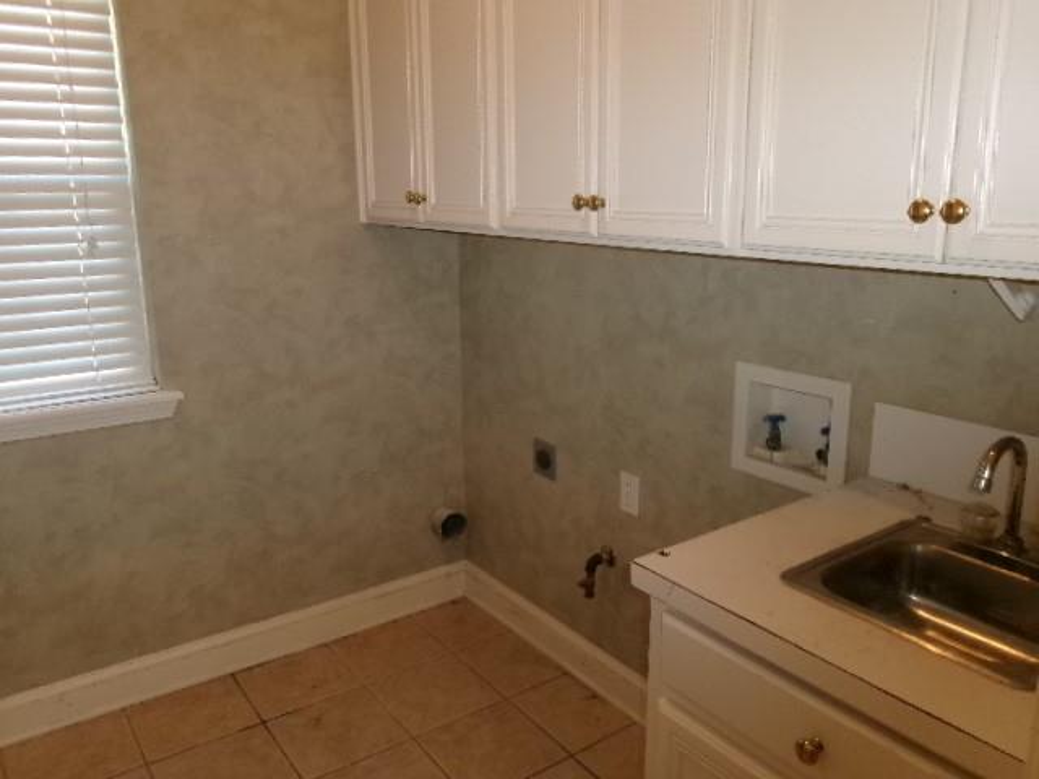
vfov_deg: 49.7
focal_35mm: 28
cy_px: 390
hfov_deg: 63.4
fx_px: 840
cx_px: 520
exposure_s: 1/34
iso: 320
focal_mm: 5.1
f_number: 3.9
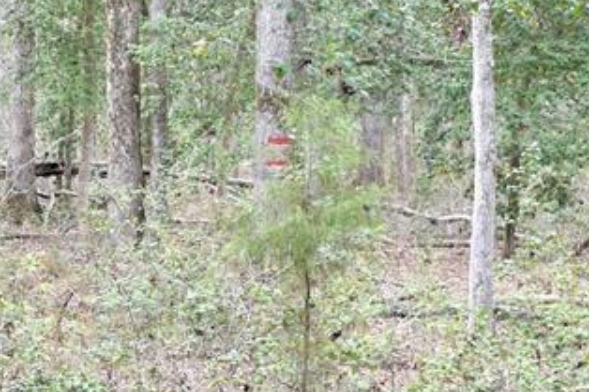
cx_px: -2
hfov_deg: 11.6
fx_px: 2878
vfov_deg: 7.8
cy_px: 274
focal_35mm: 176
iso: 400
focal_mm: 36
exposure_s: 1/125
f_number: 5.6
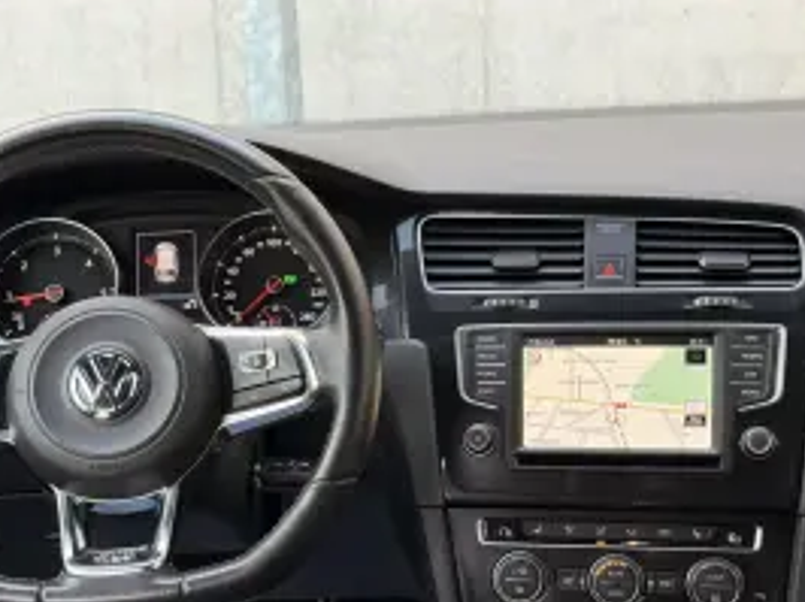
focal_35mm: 65
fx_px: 1510
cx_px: 342
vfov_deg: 22.5
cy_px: 393
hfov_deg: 29.8
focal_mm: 6.76
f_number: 1.78
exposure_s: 1/109
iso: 100
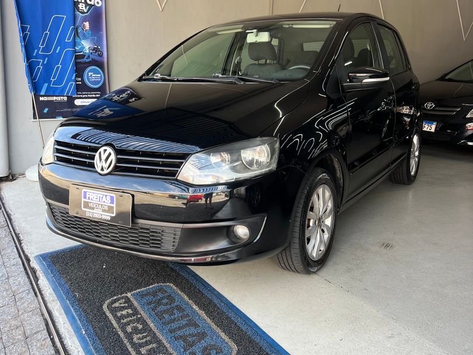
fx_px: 355
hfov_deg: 67.3
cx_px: 236
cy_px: 178
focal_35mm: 26
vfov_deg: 53.1
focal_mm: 5.7
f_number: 1.5
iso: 40
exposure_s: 1/120
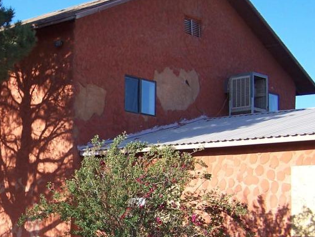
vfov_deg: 19.1
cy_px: 148
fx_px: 701
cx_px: -2
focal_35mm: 77
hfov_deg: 24.2
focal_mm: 6.3
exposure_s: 1/500
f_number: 2.8
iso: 80
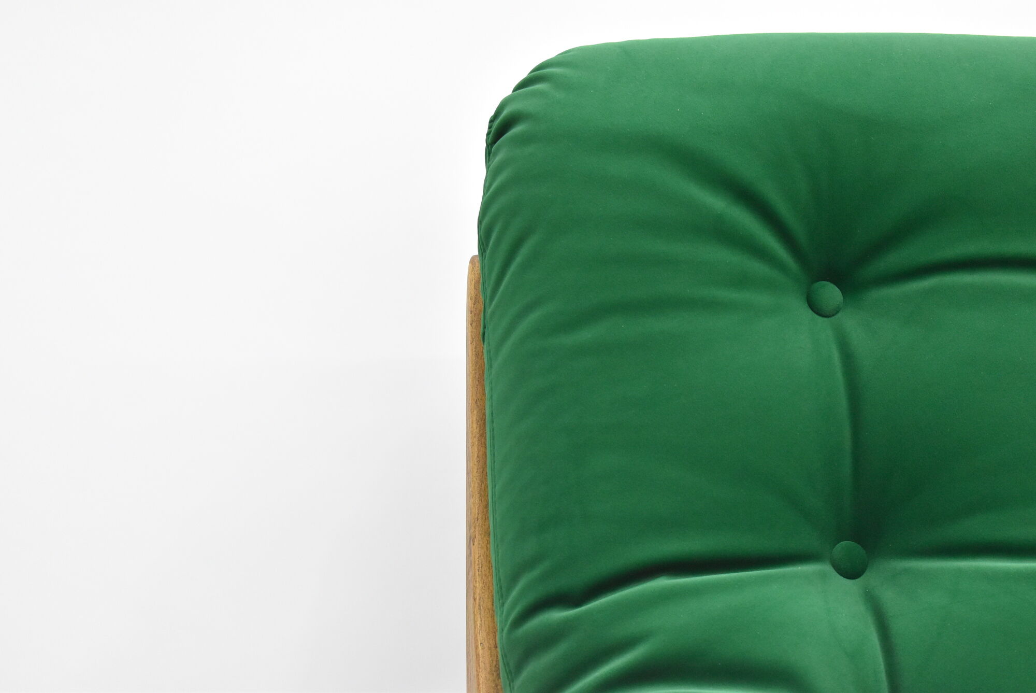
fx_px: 2160
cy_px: 346
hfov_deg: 27.0
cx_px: 518
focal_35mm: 75
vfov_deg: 18.2
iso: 3200
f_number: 5.6
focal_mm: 50
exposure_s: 1/80
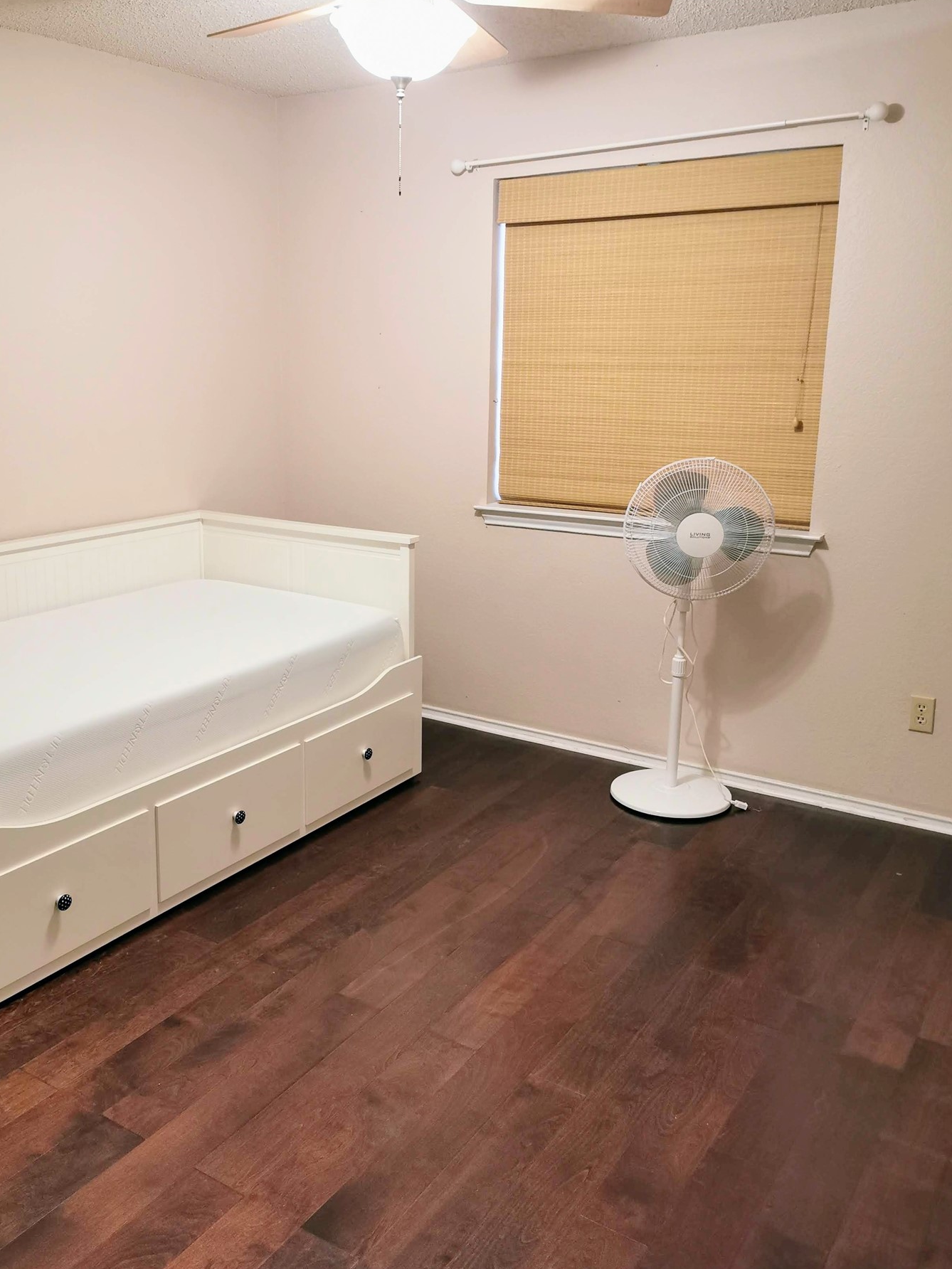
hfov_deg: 45.3
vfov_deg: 58.3
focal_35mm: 31
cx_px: 408
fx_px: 1137
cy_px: 595
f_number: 1.6
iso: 400
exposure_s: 1/40
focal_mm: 5.56
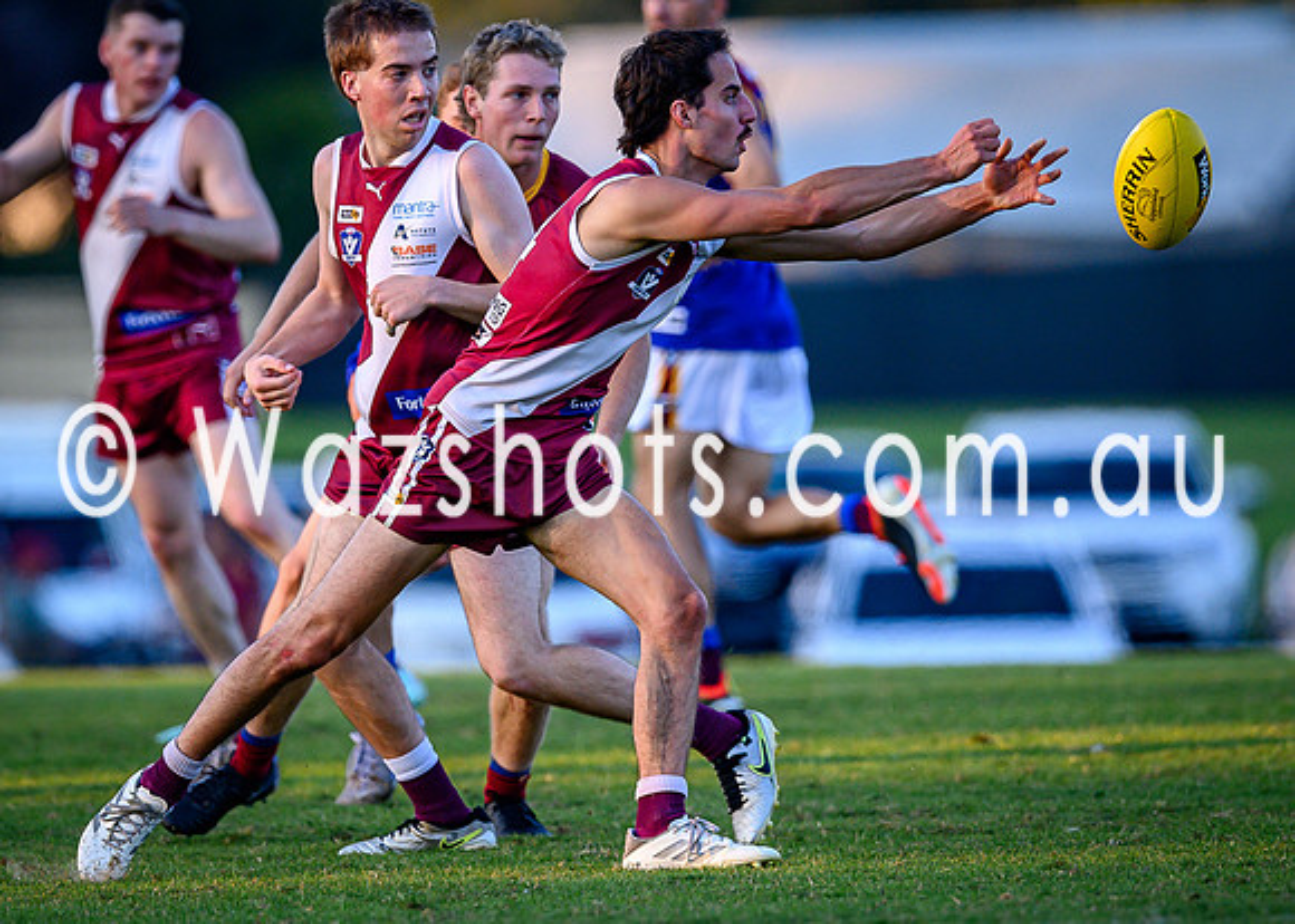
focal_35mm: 799
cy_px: 418
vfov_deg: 1.8
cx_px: 531
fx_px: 29370
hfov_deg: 2.5
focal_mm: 500
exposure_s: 1/1600
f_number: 4
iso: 1250
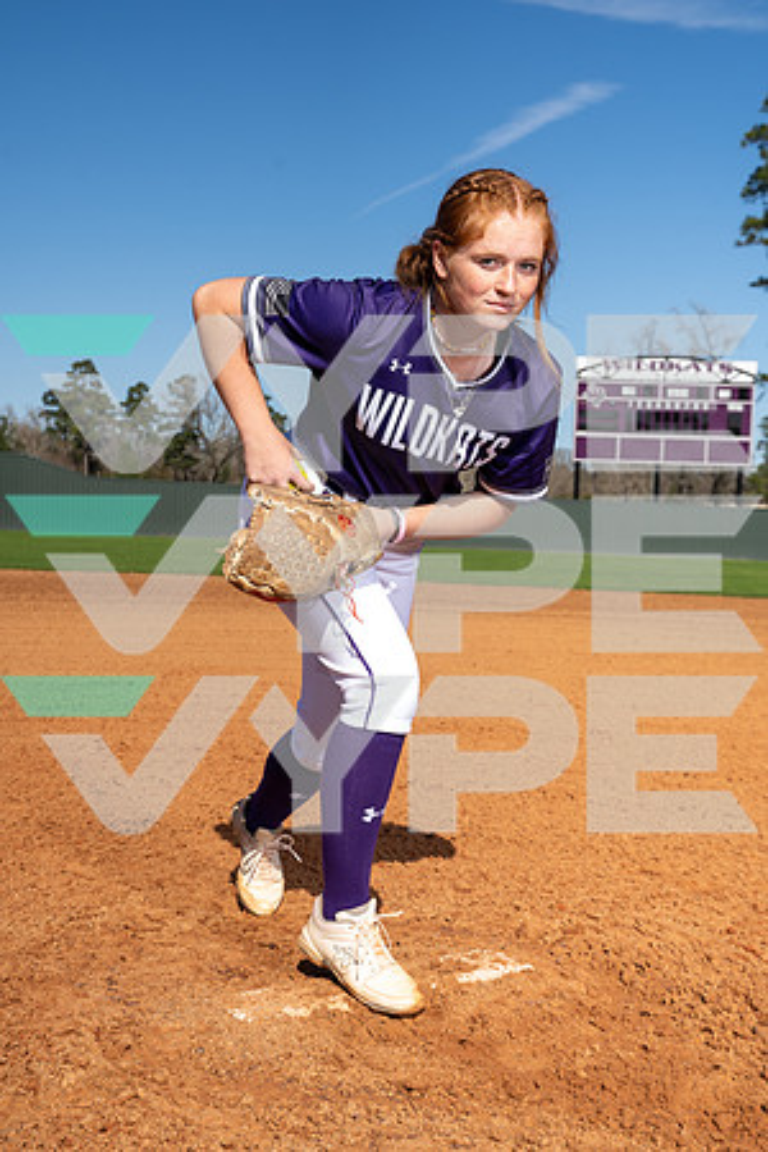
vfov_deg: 39.6
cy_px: 576
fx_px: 1600
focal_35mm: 50
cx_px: 384
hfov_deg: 27.0
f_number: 8
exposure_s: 1/250
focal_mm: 50
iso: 100
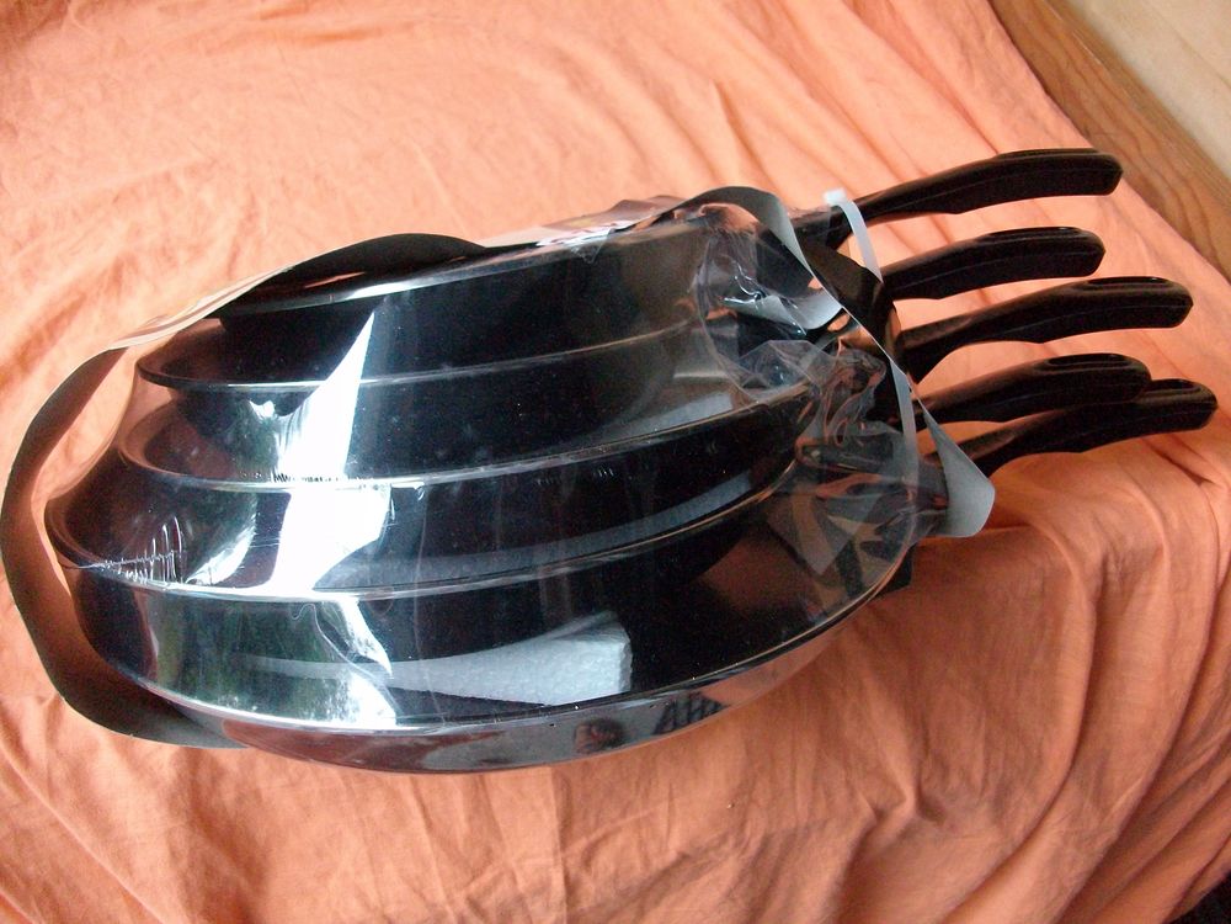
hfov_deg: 56.8
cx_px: 616
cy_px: 462
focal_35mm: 32
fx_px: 1138
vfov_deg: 44.2
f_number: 2.9
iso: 494
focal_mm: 5.7
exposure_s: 1/64
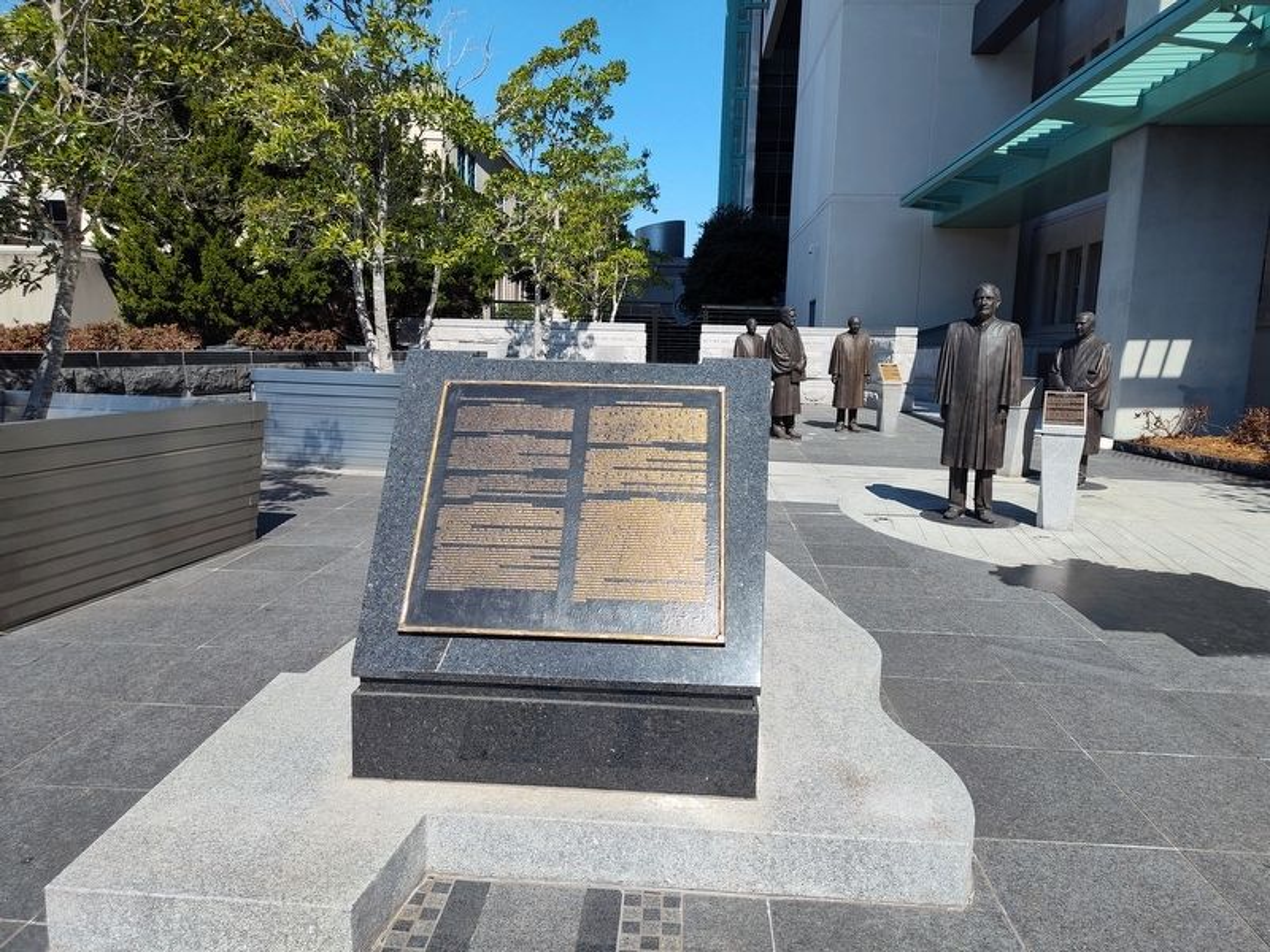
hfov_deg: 73.9
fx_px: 844
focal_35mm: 23
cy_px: 476
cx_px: 635
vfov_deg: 58.9
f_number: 1.8
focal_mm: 5.56
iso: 100
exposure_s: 1/1380
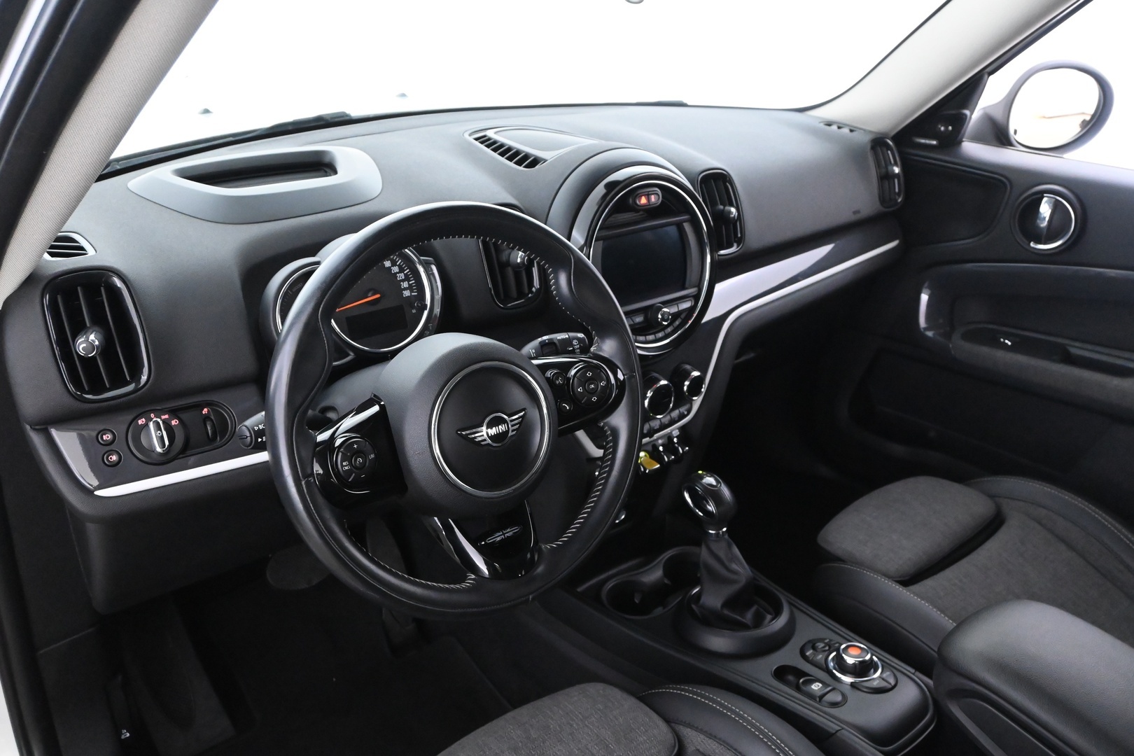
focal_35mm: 30
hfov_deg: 61.9
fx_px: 945
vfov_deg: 43.6
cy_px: 378
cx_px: 567
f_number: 5
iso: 6400
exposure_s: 1/25
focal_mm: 20
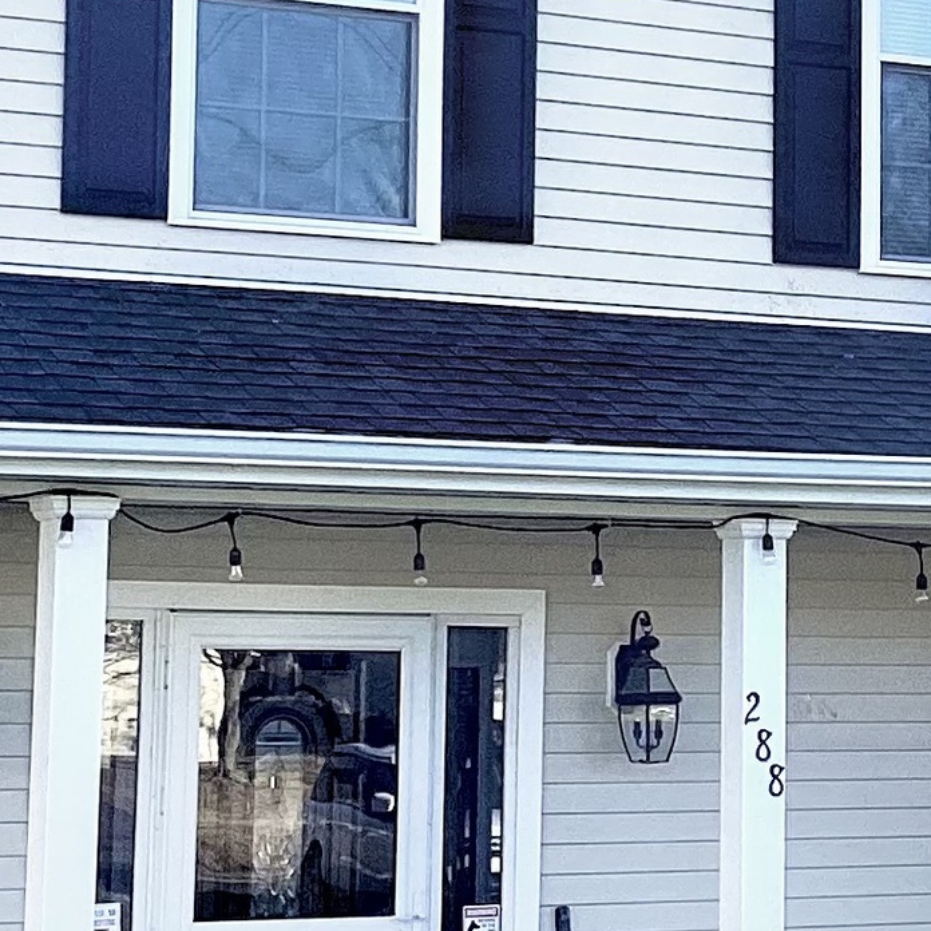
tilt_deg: +6.1
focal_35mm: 121
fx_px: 3682
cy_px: 262
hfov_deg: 14.3
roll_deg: +1.0
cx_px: 859
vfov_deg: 14.4
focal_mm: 3.3
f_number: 2.4
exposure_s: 1/476
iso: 25
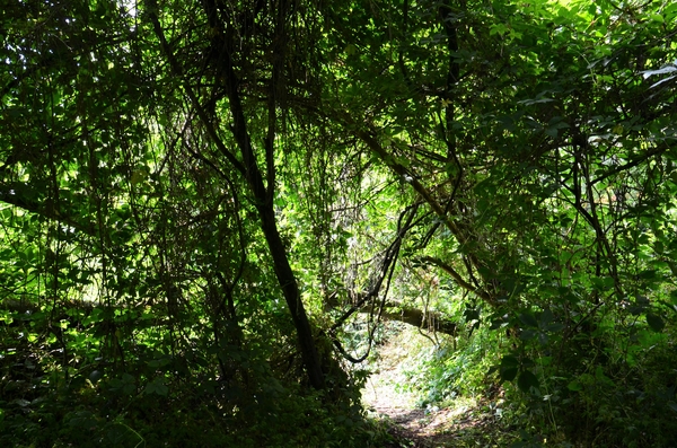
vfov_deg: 41.5
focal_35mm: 32
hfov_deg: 59.6
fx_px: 591
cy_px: 224
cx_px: 338
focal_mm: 21
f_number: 10
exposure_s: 1/60
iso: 360
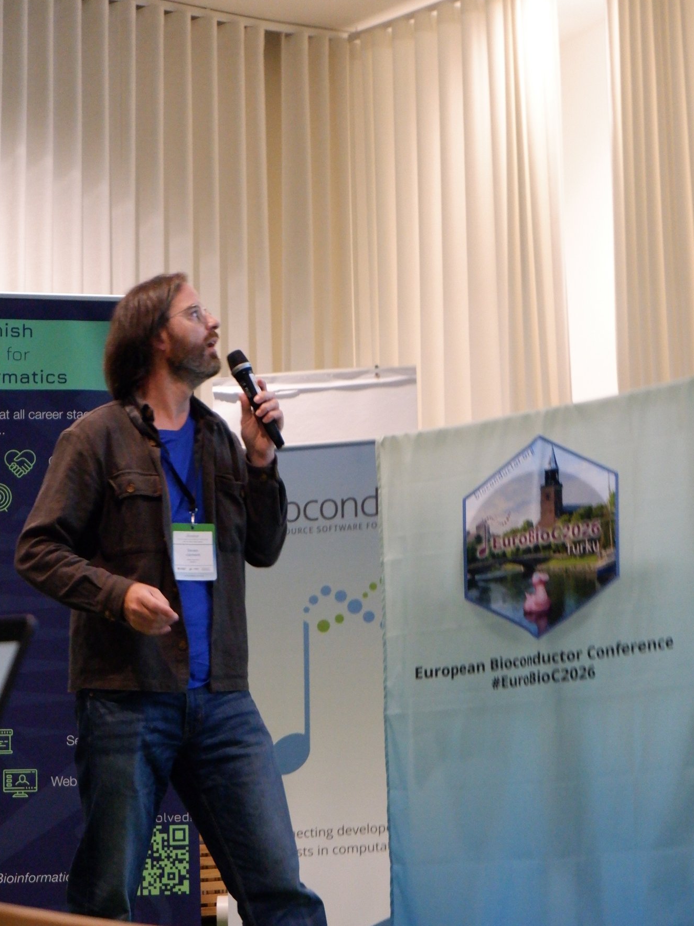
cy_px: 510
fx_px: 1925
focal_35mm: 72
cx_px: 346
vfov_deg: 27.0
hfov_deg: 20.4
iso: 6400
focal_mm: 44.5
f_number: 5.6
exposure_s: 1/125
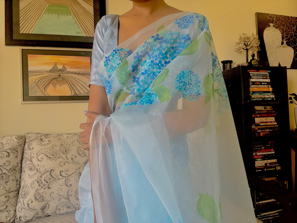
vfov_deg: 58.9
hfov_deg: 73.9
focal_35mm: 23
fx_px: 197
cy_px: 112
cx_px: 148
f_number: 1.9
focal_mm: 2.69
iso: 100
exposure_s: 1/50
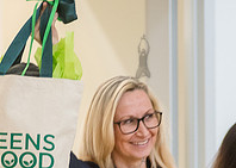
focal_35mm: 594
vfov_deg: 2.4
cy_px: 174
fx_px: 3977
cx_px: 96
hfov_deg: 3.4
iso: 2500
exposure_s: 1/200
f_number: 3.5
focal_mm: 135
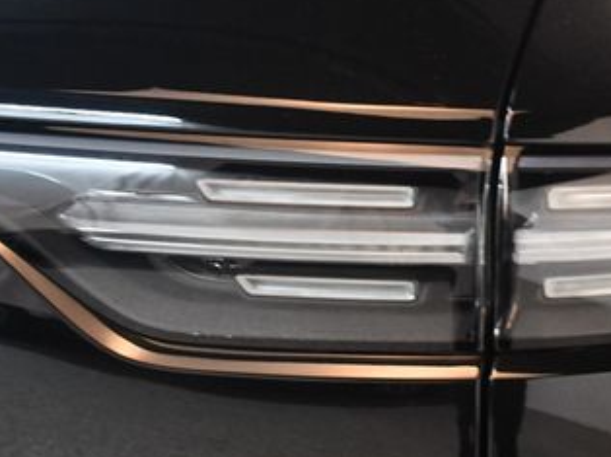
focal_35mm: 100
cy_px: 214
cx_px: 512
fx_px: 1764
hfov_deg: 19.4
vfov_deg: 14.8
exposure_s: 1/60
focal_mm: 34
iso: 4500
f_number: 4.2
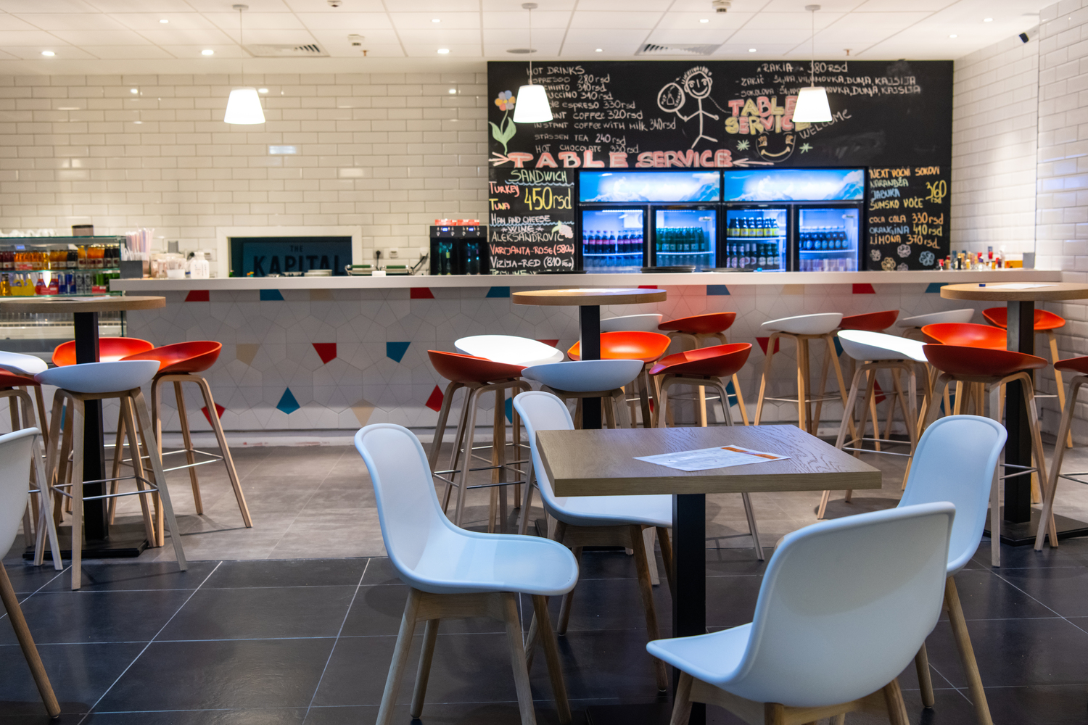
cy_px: 362
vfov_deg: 35.1
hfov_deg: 50.7
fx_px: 1148
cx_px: 544
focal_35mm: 38
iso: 1250
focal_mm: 38
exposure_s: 1/60
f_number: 4.5
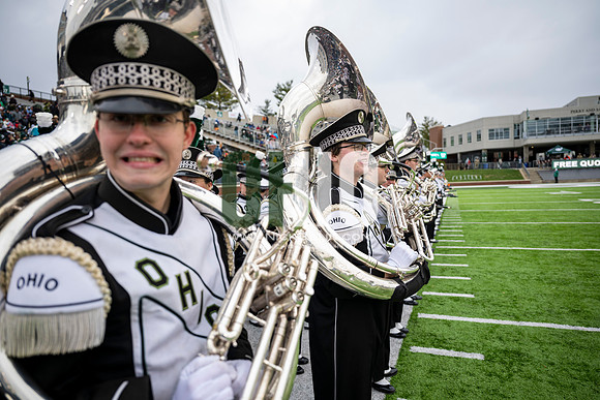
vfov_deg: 53.2
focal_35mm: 24
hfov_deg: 73.7
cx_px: 300
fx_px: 400
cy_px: 200
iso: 160
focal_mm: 24
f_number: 2.8
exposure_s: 1/500
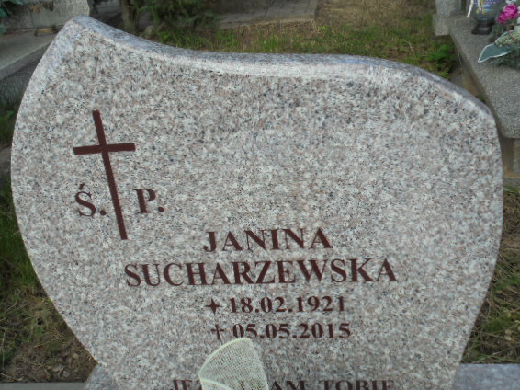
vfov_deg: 33.6
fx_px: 646
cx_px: 257
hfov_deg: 43.9
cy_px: 194
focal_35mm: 43
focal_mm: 6.9
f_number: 4.2
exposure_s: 1/320
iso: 100
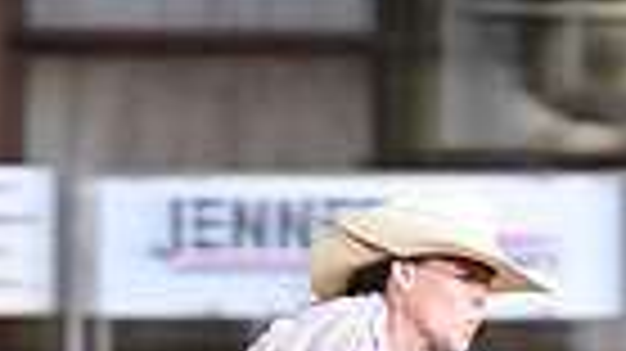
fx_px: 10186
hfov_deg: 3.5
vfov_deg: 2.0
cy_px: 866
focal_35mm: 614
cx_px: 176
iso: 1600
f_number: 3.2
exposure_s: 1/250
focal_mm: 140
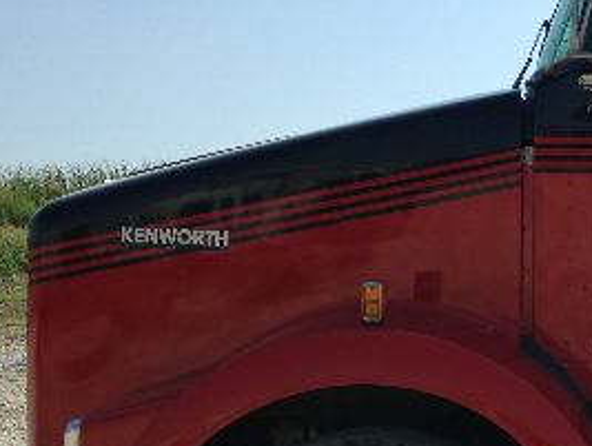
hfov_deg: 23.3
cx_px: 639
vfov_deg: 18.7
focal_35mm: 79
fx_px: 1353
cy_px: 231
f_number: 2.4
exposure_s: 1/1595
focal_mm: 4.12
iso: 50
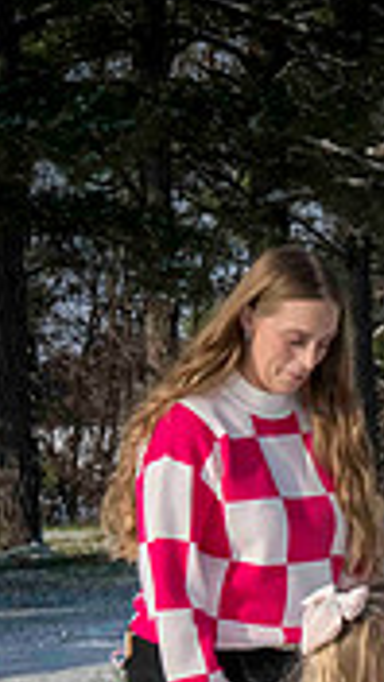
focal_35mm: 187
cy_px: 841
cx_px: 500
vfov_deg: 11.3
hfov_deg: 6.4
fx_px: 3385
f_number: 25
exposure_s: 1/800
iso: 800
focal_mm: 70
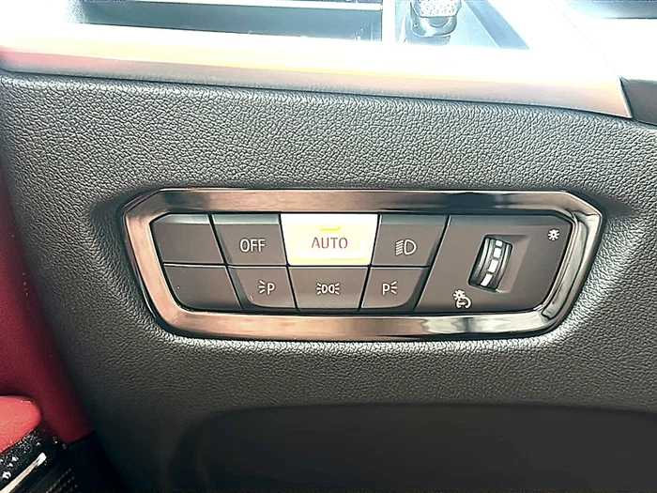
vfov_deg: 34.3
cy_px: 246
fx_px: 797
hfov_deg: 44.8
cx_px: 328
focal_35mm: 42
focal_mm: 6.86
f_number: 1.78
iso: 160
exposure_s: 1/64
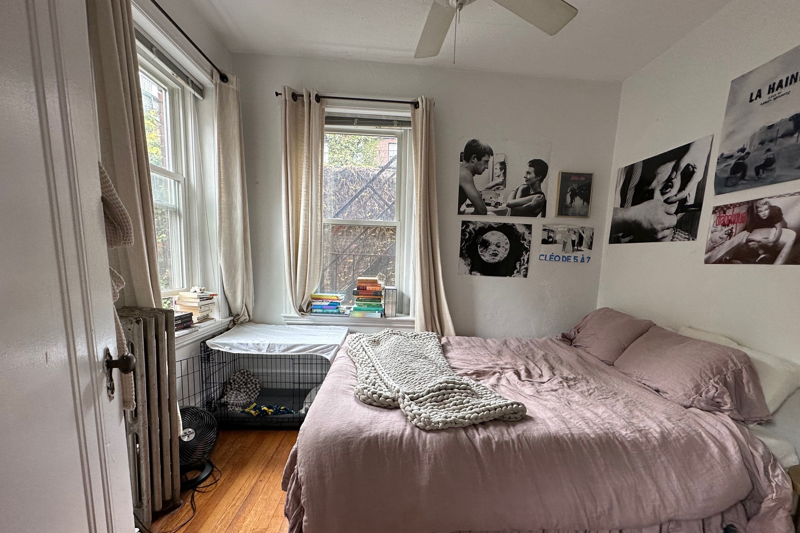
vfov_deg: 76.9
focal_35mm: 15
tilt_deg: -7.3
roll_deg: -1.1
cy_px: 304
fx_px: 333
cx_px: 411
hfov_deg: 100.4
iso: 160
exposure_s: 1/120
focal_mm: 2.22
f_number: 2.2
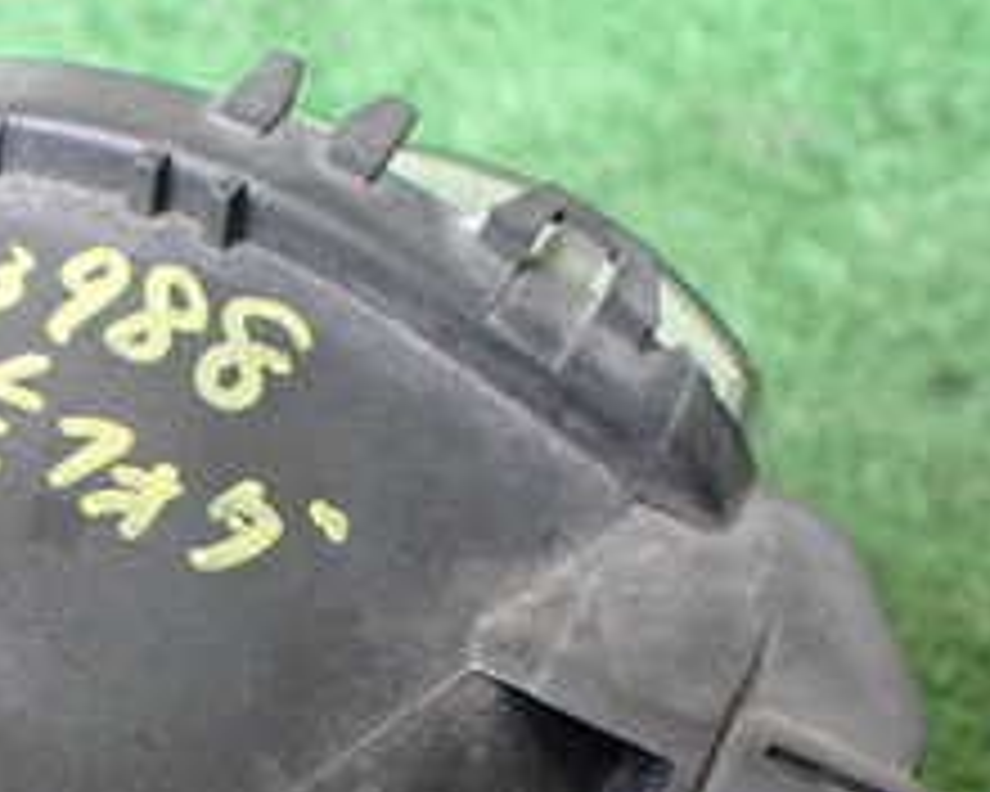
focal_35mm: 80
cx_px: 45
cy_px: 792
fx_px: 2344
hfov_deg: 23.1
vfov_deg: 18.7
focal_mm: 5.4
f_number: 2.3
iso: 500
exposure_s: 1/125
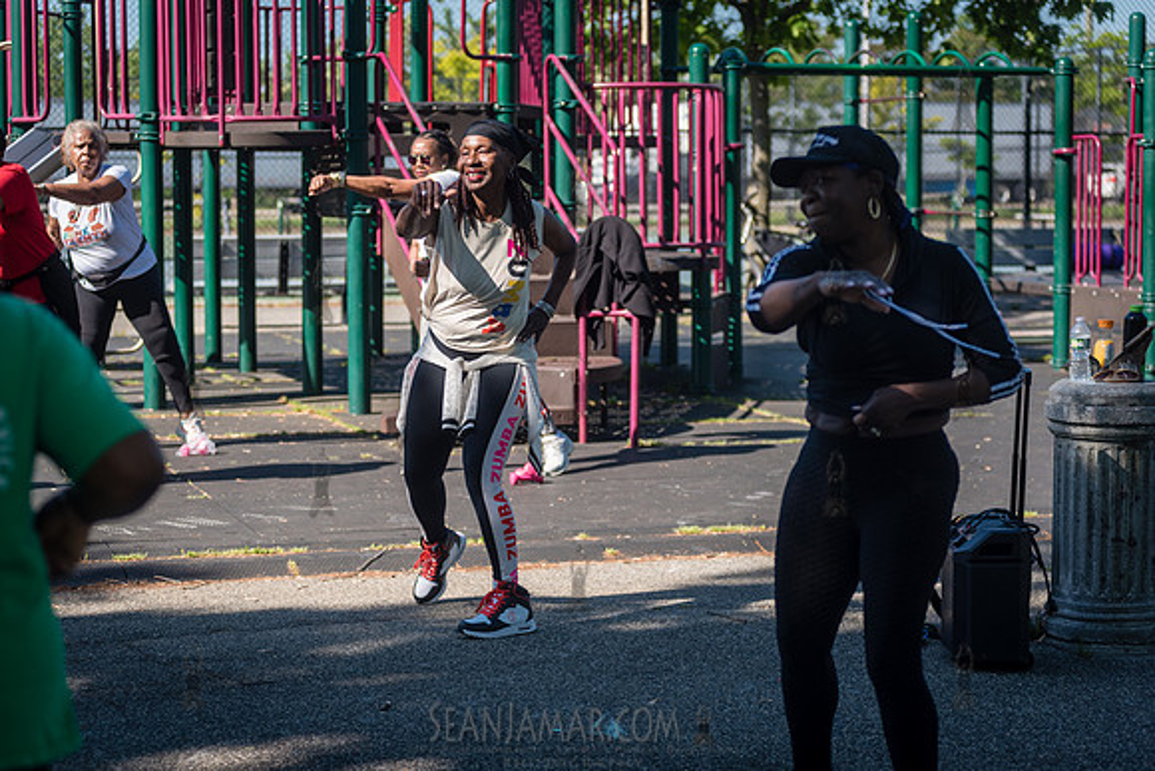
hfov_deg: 25.0
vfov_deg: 16.8
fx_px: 2606
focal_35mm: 81
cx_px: 578
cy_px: 386
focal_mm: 80
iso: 200
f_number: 3.5
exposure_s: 1/2000
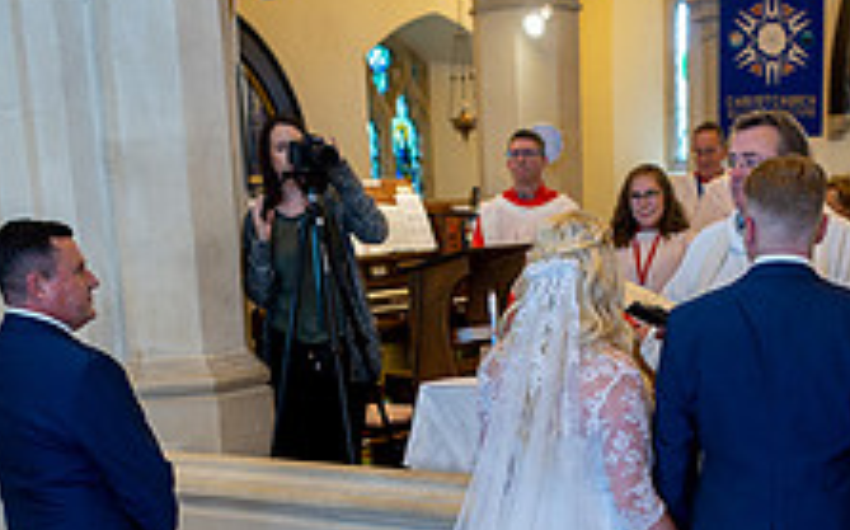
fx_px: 1667
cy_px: 679
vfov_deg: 17.1
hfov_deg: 28.5
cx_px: 543
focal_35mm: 72
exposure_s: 1/125
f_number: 2.8
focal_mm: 35
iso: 800
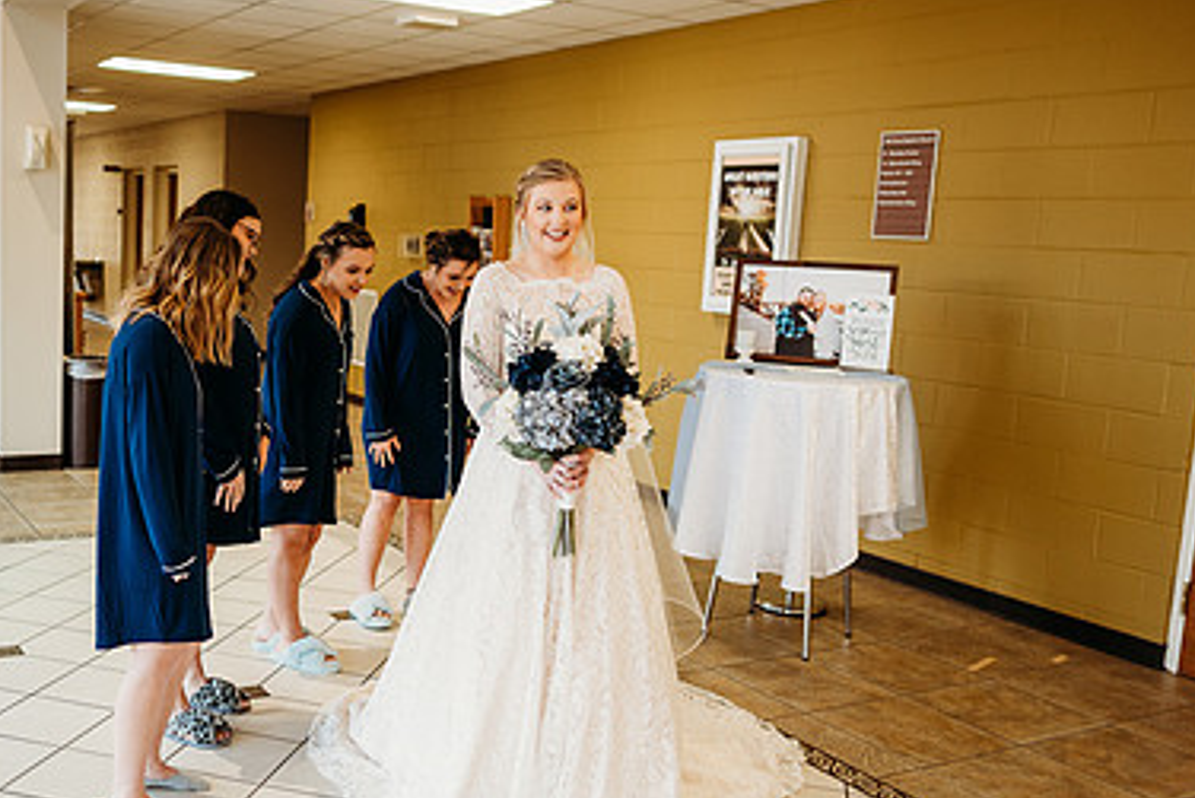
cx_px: 400
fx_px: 1229
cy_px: 402
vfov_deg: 36.0
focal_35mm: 37
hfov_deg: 50.9
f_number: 1.8
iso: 400
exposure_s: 1/160
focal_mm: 24
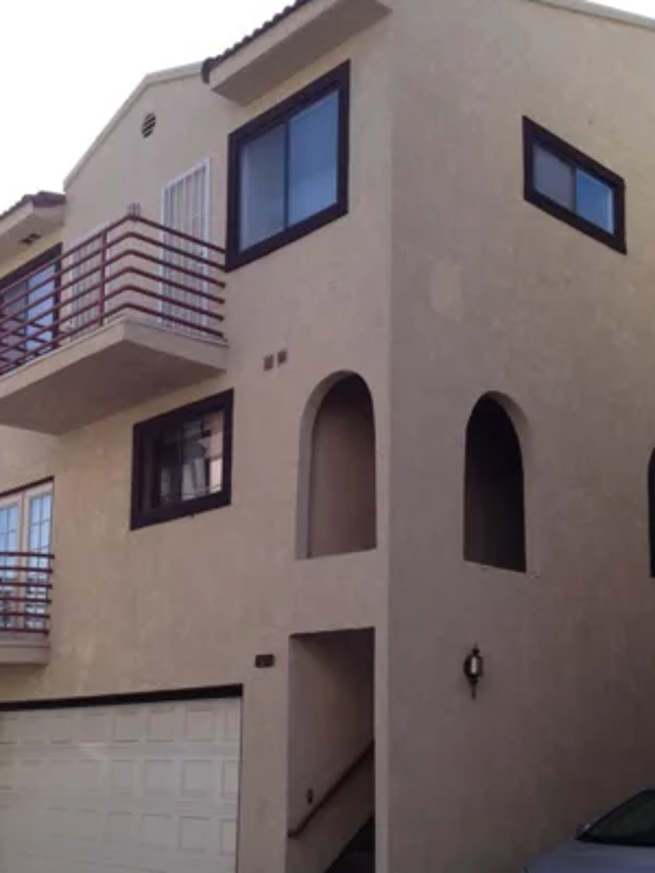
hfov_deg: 29.7
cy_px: 552
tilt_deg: +11.5
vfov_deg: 38.6
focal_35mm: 49
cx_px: 328
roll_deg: -2.2
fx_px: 1236
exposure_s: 1/746
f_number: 2.4
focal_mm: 4.28
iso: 50
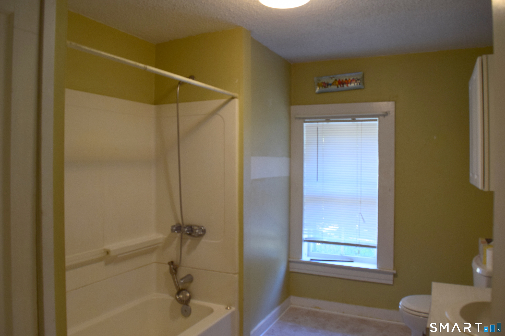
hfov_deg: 67.4
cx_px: 252
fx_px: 379
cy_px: 168
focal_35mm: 27
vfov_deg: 47.9
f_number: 6.3
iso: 400
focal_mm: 18
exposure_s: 1/20
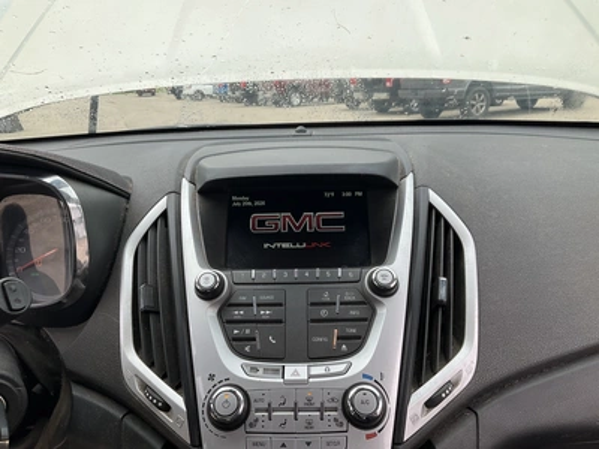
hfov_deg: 61.7
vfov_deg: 48.2
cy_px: 224
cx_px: 300
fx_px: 502
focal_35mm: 29
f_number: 1.8
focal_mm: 3
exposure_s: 1/383
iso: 25
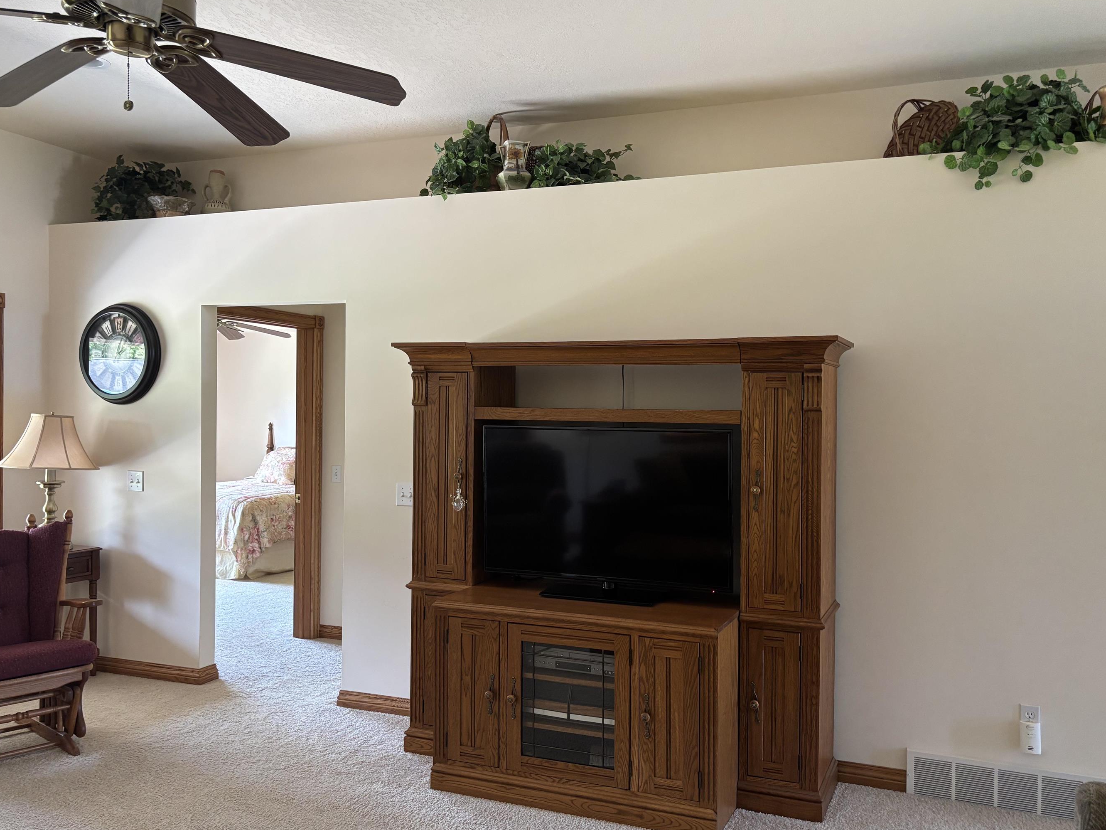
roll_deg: -1.6
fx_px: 959
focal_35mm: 30
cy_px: 426
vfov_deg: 46.8
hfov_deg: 59.9
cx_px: 594
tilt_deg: -0.2
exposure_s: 1/60
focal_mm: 5.96
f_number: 1.6
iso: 160
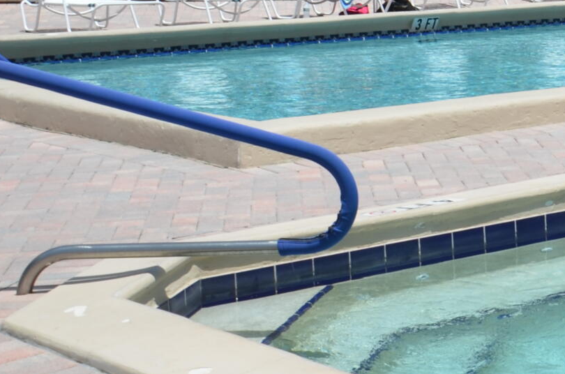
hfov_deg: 17.2
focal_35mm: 100
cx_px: 984
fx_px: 1566
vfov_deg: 13.6
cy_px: 117
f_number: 9
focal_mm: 18
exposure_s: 1/320
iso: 100
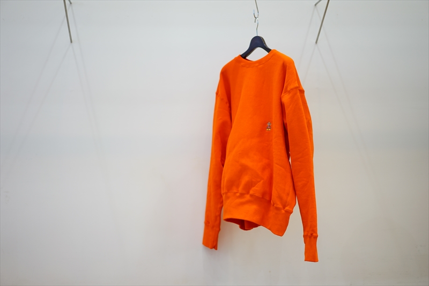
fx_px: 655
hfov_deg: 36.3
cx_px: 214
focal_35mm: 55
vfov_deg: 24.6
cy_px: 143
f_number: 1.8
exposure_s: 1/60
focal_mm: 55
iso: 125
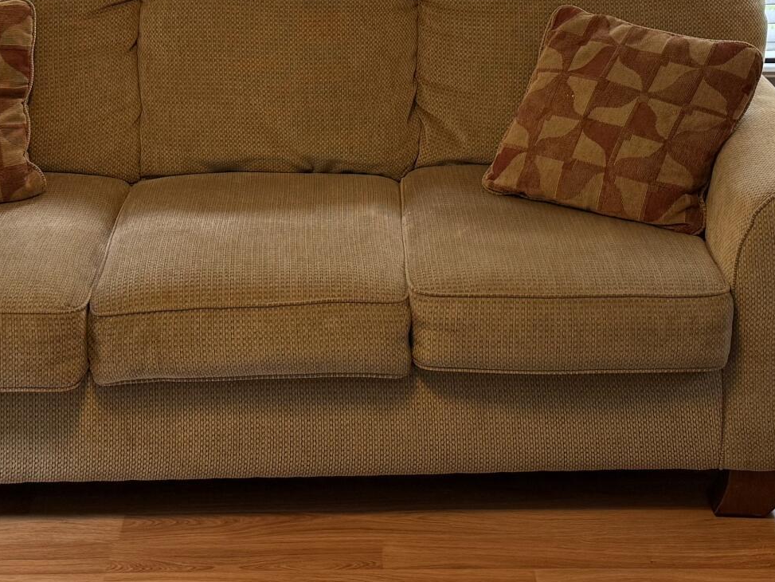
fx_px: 1657
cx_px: 414
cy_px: 29
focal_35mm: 74
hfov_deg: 26.3
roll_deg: -0.5
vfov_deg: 19.4
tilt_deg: -14.0
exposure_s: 1/60
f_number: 1.78
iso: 125
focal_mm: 6.76
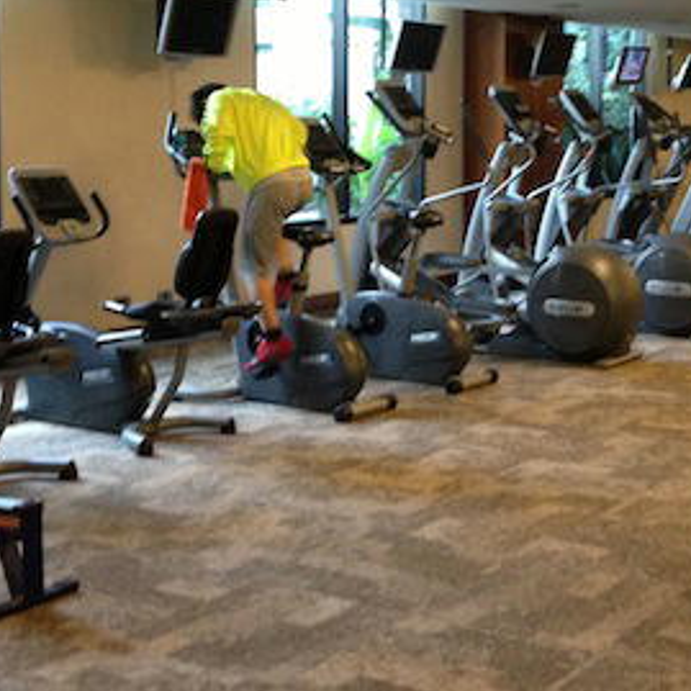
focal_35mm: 63
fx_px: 1423
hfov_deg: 26.9
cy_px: 202
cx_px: 527
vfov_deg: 27.0
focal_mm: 4.13
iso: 250
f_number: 2.4
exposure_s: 1/20
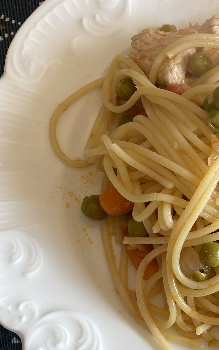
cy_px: 243
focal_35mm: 56
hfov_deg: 21.7
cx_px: 253
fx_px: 535
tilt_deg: -78.8
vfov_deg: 35.8
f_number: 1.8
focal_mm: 4.25
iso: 64
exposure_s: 1/122
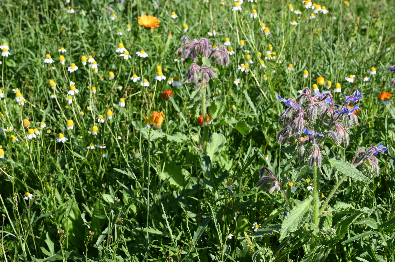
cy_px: 131
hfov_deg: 28.9
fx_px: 767
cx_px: 198
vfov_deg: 19.4
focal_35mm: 70
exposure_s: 1/160
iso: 320
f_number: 16
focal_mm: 70
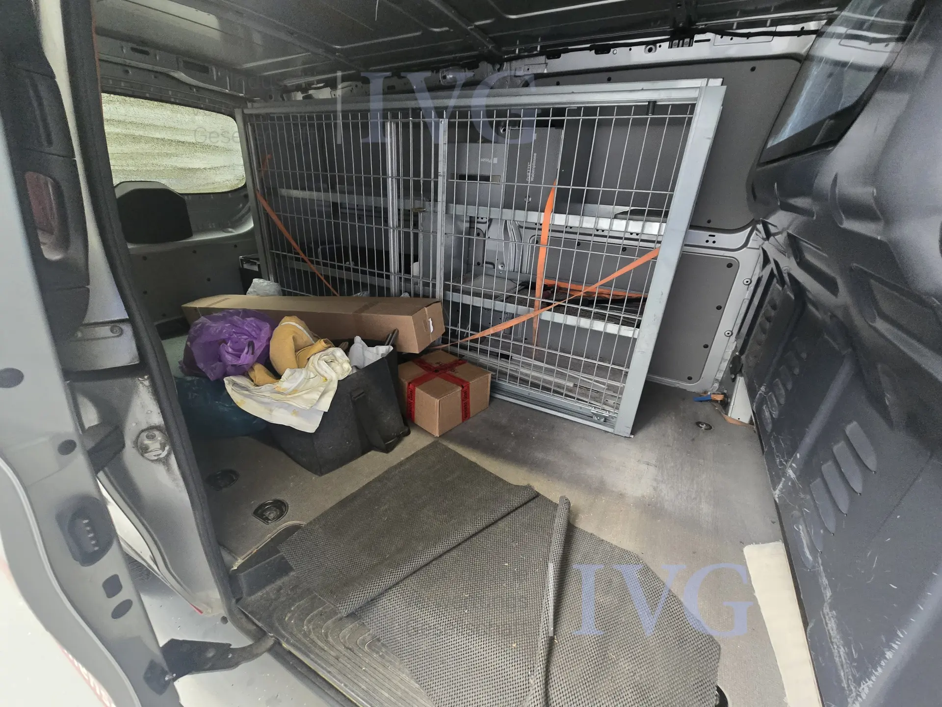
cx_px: 471
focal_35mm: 13
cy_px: 354
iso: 800
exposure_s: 1/50
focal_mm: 2.2
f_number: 2.2
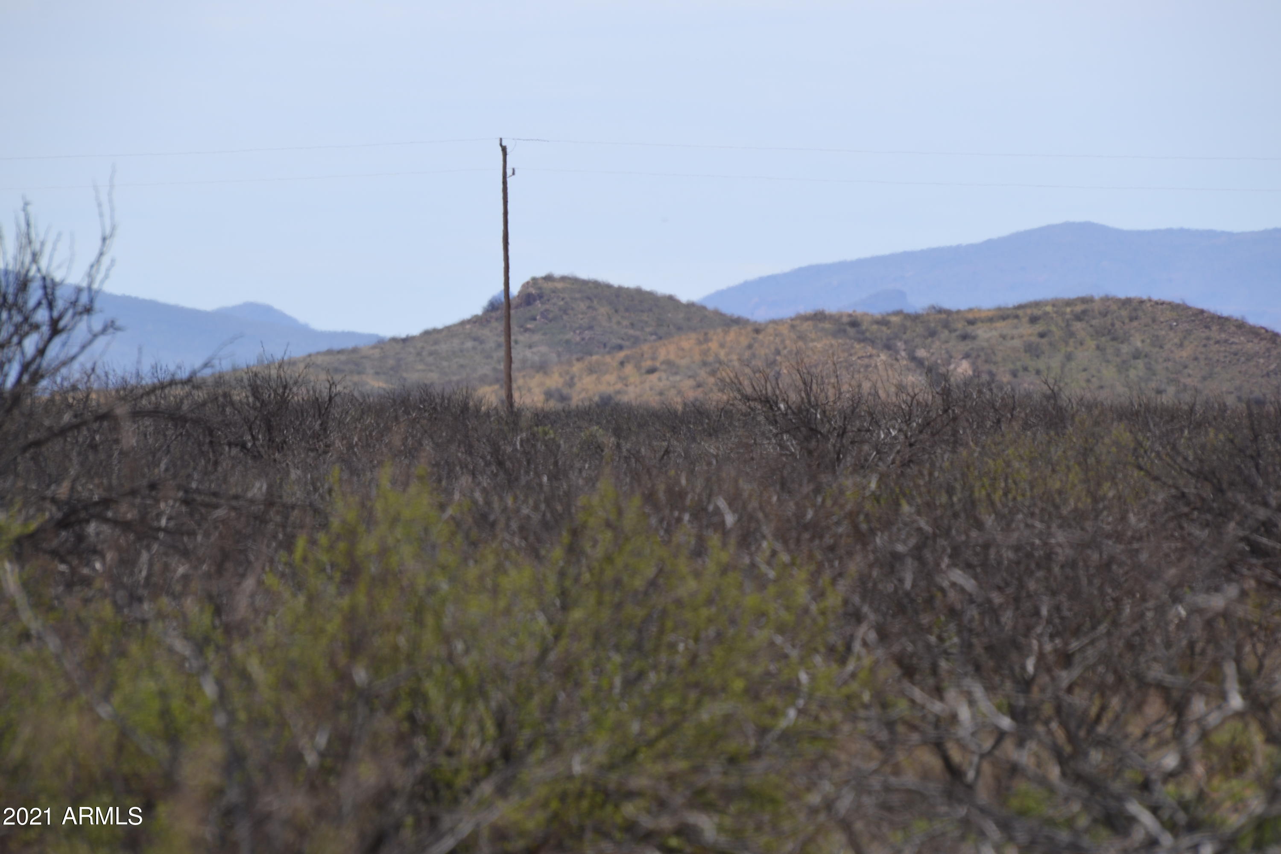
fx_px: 16011
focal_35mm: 450
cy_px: 427
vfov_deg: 3.1
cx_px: 640
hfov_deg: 4.6
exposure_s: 1/200
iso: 100
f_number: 10
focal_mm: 300
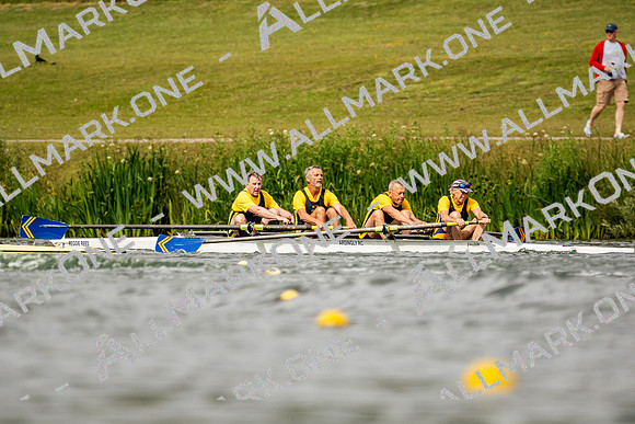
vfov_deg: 1.5
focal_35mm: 900
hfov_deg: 2.3
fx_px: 15878
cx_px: 318
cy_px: 212
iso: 250
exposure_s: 1/2000
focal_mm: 600
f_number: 6.3
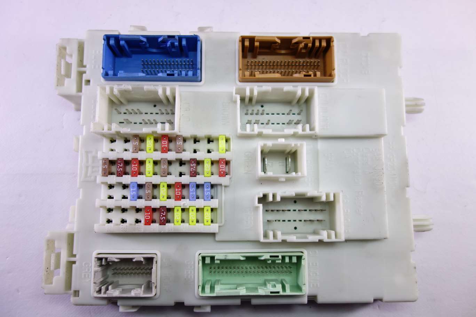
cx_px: 238
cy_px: 158
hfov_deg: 65.5
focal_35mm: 28
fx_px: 370
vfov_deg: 46.4
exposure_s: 1/80
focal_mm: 10.4
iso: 125
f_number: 2
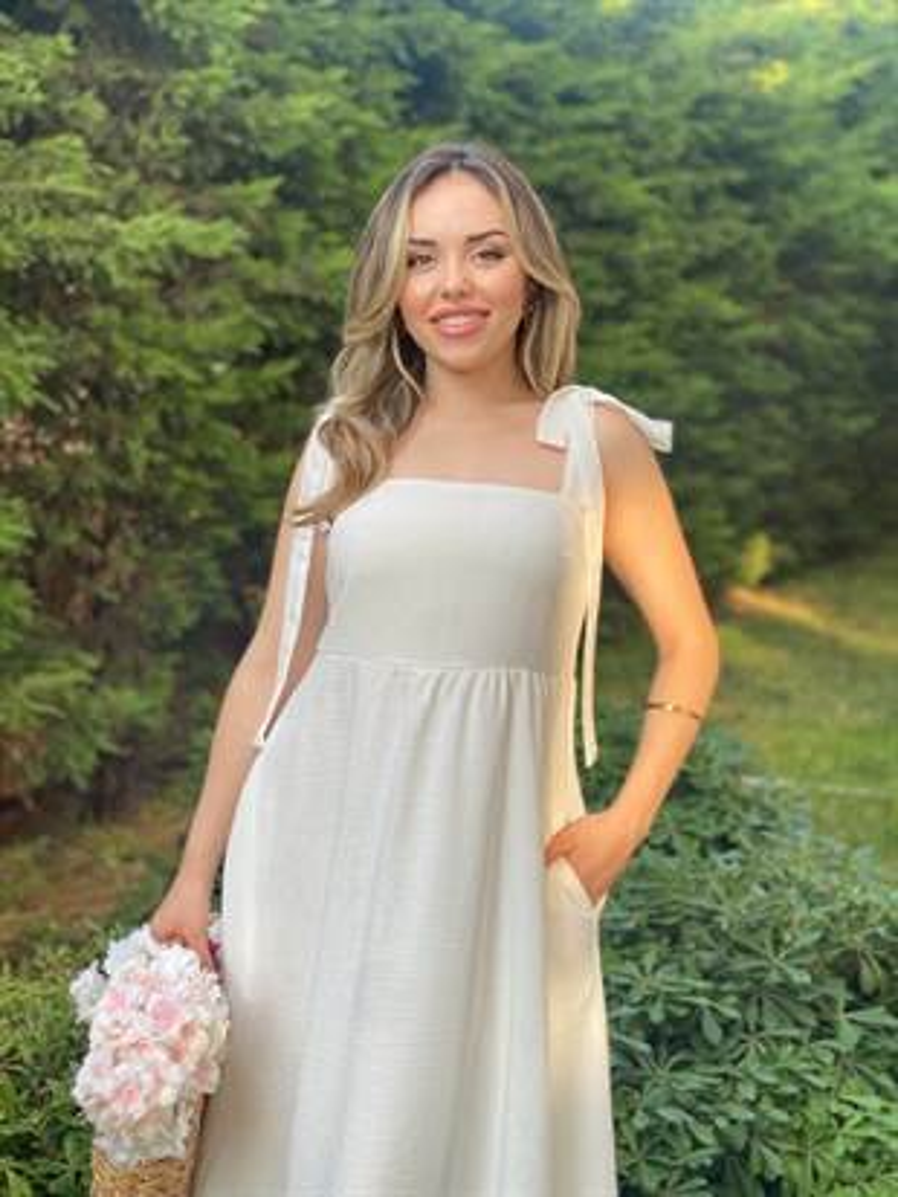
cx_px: 449
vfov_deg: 36.8
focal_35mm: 52
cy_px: 598
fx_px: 1798
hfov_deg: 28.0
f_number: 2
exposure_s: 1/122
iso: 32
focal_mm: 6
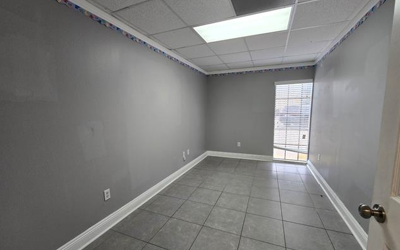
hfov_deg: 105.3
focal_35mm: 14
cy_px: 129
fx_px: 153
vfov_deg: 78.6
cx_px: 202
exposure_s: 1/60
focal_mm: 2.2
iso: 64
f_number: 2.2
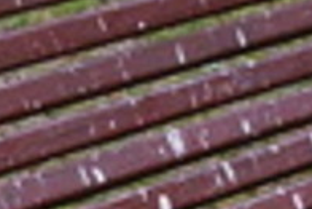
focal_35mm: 274
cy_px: 649
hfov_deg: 7.5
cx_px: 86
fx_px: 2376
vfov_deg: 4.8
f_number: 5.6
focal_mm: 28
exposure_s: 1/125
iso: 400
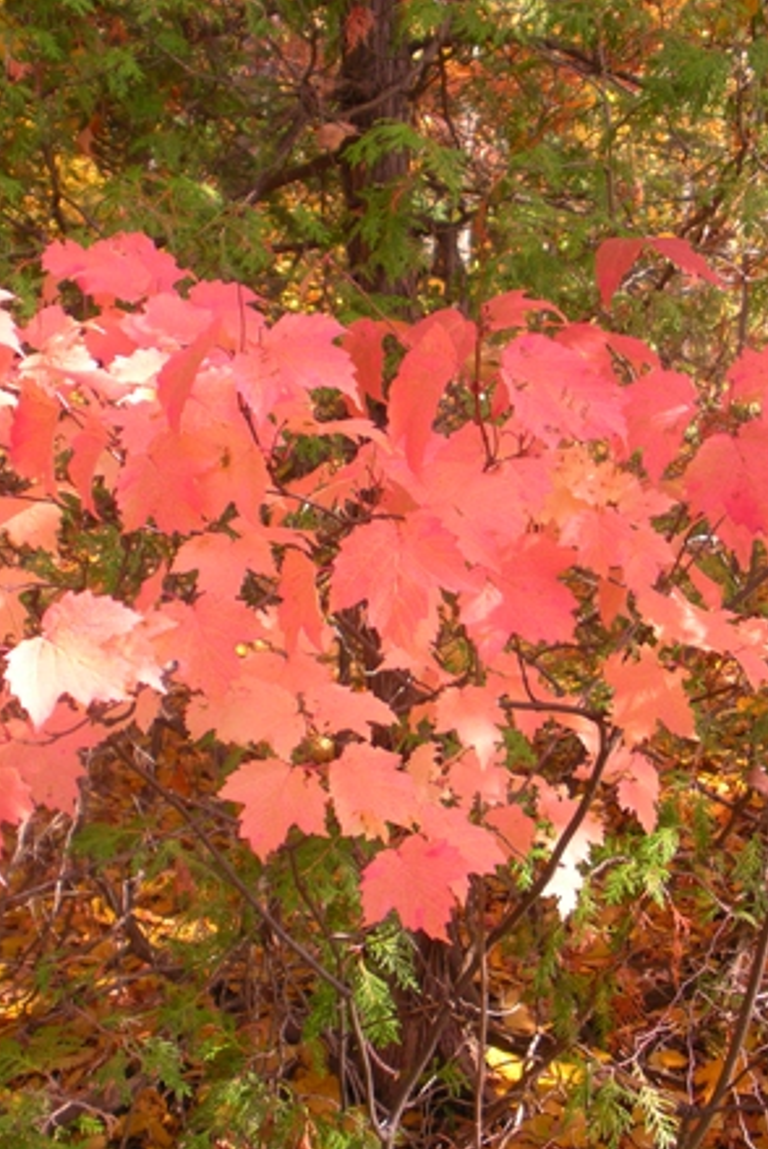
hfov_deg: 26.5
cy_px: 564
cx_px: 460
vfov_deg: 38.9
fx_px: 1629
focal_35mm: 51
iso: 88
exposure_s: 1/124
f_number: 3.5
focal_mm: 6.3
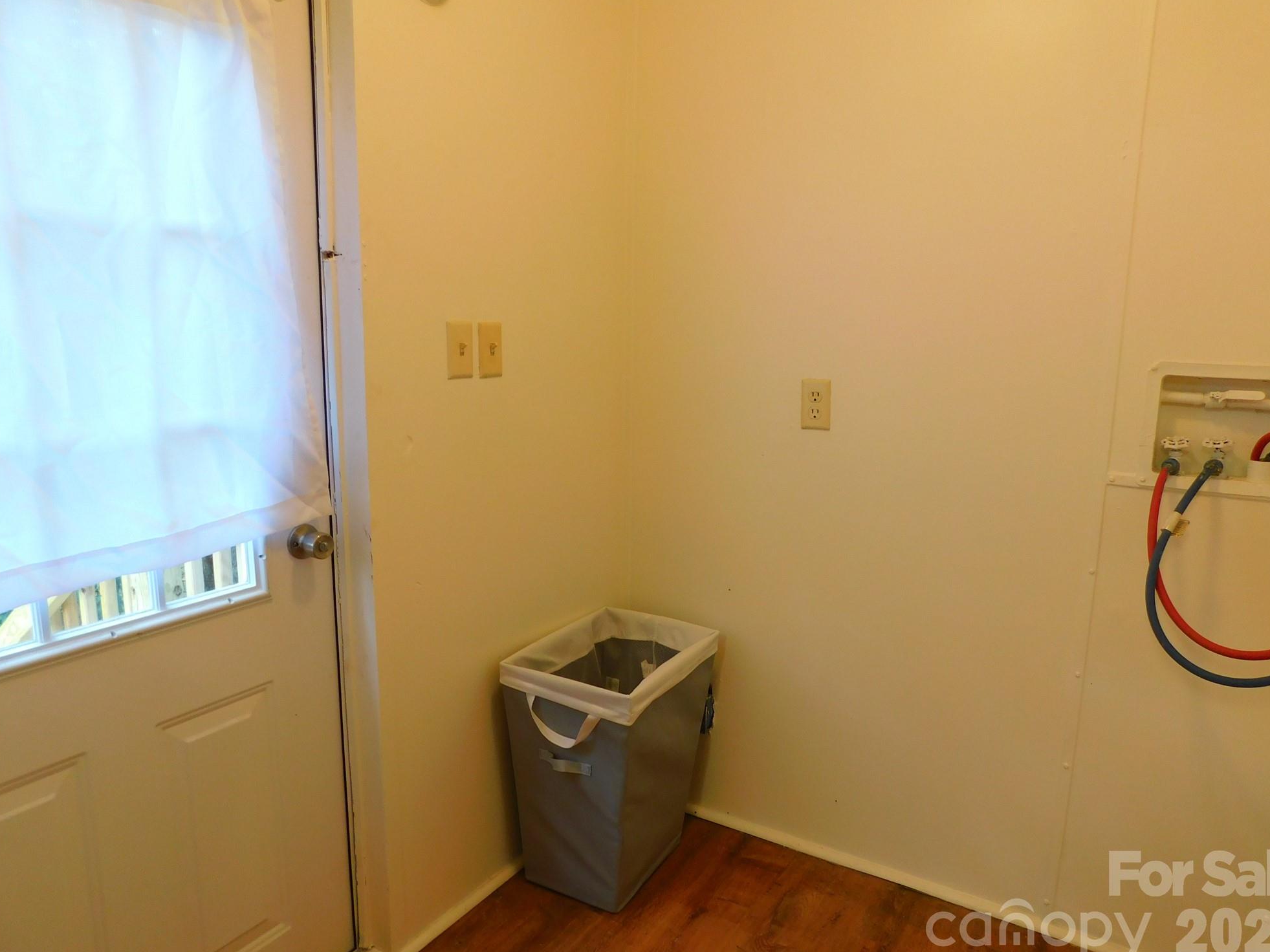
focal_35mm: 24
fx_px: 880
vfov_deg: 56.8
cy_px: 481
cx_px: 653
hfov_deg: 71.6
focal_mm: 4
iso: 125
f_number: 3
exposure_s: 1/25
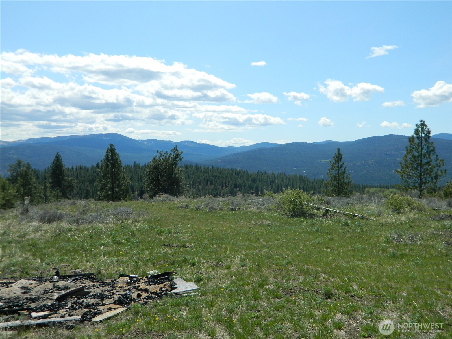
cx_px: 226
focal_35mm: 35
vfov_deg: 40.7
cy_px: 170
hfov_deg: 52.6
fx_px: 457
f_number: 9.4
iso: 80
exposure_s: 1/200
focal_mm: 6.2
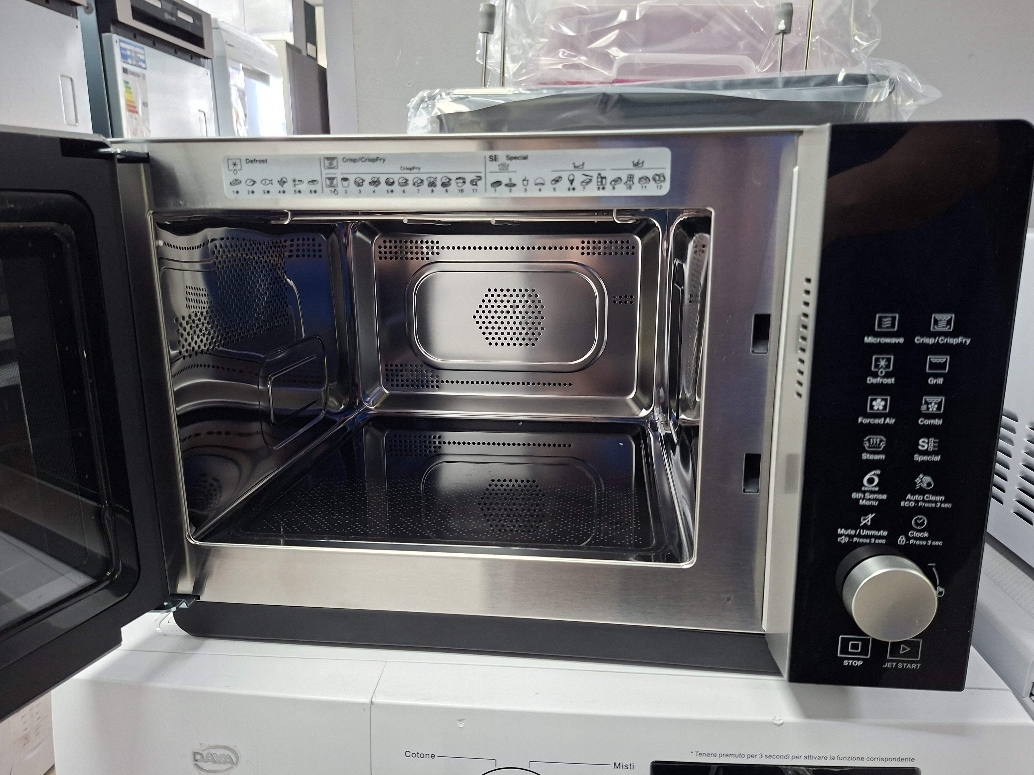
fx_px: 687
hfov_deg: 73.9
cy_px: 388
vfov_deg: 58.9
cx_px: 517
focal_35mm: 23
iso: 320
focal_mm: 5.54
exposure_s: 1/50
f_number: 1.8
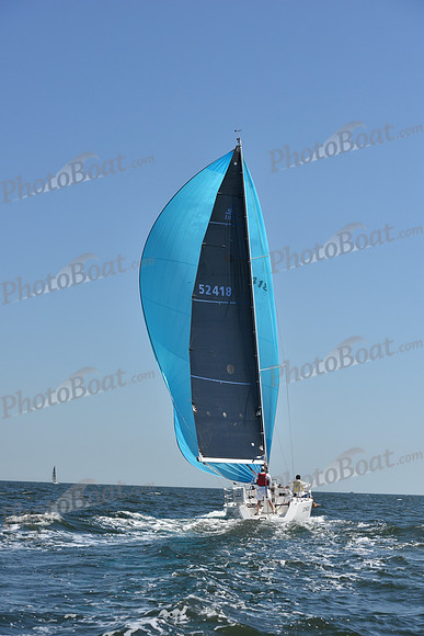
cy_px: 318
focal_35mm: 70
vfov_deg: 28.8
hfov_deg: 19.5
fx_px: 1236
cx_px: 212
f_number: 8
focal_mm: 70
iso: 250
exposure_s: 1/1250
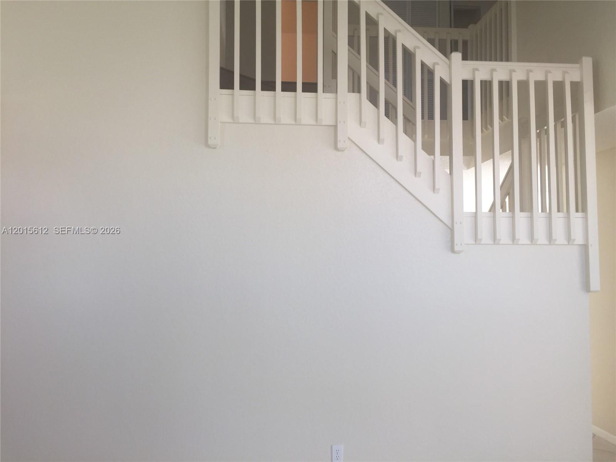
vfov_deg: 48.2
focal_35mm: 29
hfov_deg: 61.7
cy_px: 231
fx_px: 516
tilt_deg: +4.7
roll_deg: -1.6
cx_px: 308
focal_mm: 4.15
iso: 32
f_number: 2.2
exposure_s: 1/60
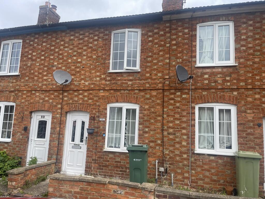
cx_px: 132
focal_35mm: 25
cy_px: 100
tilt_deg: +7.5
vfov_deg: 54.9
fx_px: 191
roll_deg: -3.1
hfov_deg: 69.4
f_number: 1.6
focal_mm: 5.1
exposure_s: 1/2012
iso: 32
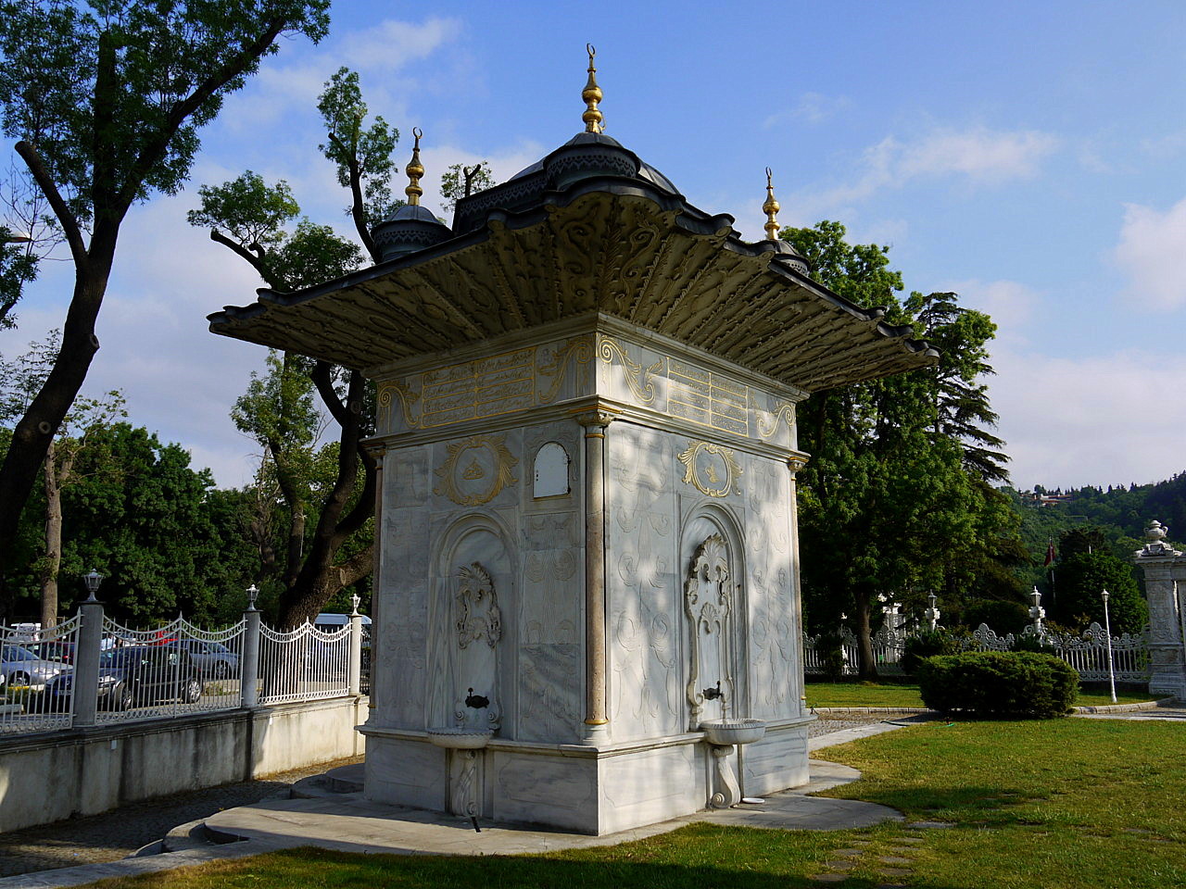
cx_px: 593
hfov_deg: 56.8
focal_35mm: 32
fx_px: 1096
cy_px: 444
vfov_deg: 44.2
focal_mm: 16
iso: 100
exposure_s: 1/320
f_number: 8
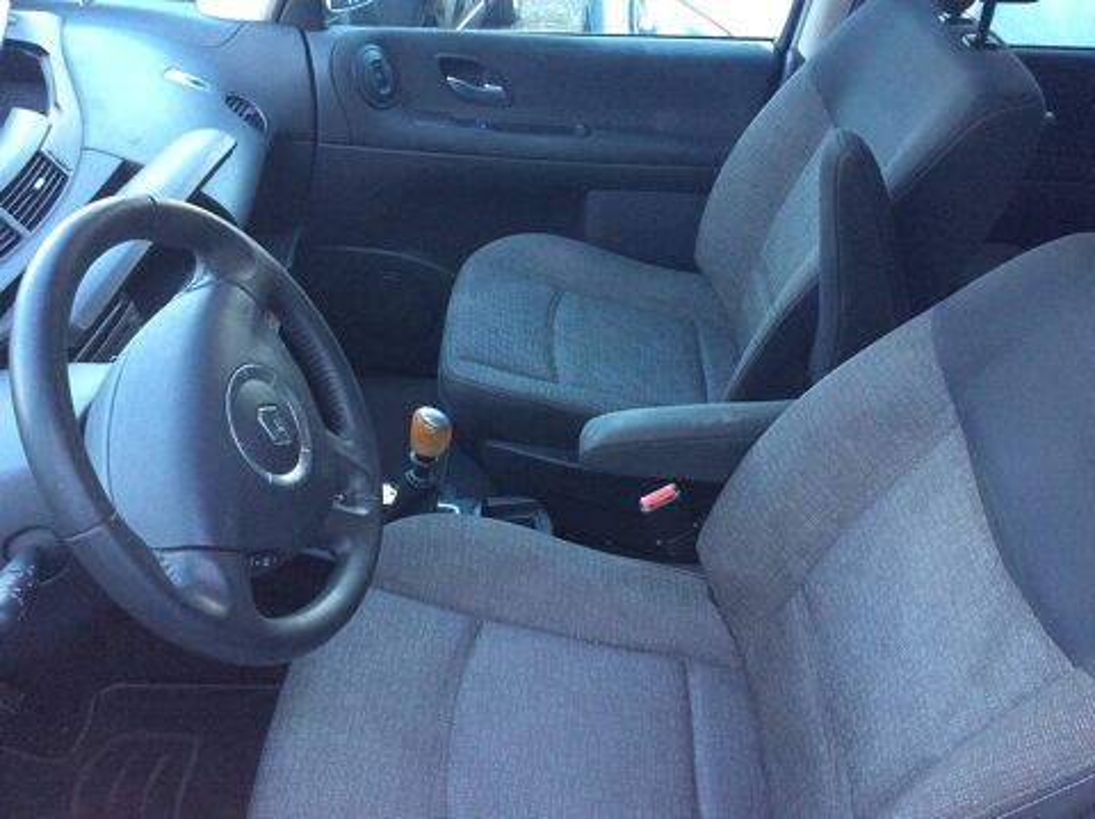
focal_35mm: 32
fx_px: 1011
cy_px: 410
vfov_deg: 44.1
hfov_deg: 56.9
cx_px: 548
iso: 64
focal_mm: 3.3
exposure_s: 1/25
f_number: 2.4
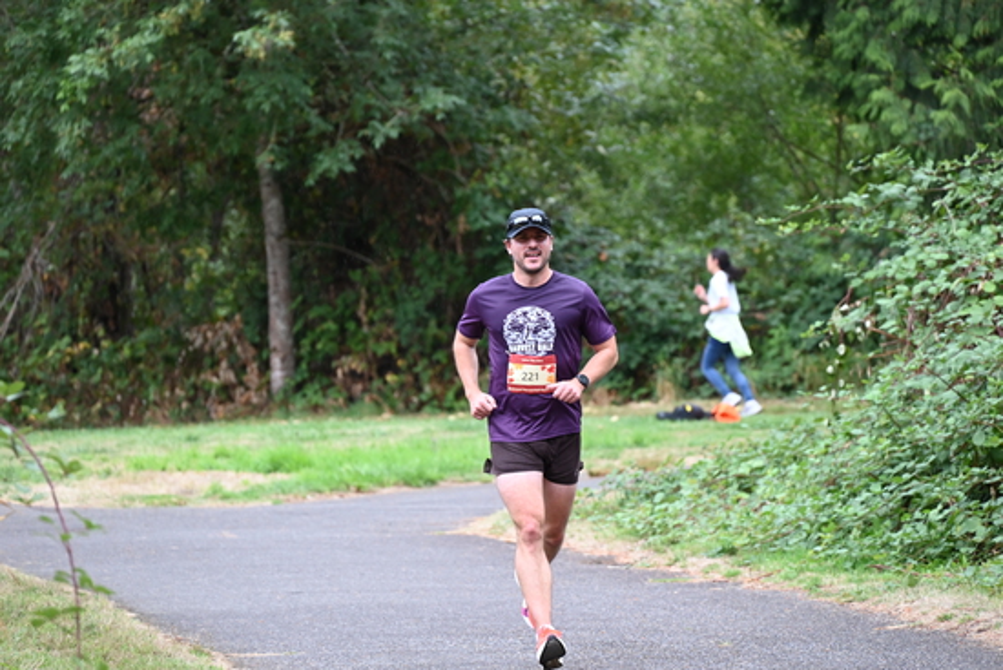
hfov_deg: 10.3
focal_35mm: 200
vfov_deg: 6.9
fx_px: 5573
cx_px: 502
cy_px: 335
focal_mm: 200
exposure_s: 1/250
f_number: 6.3
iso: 1100
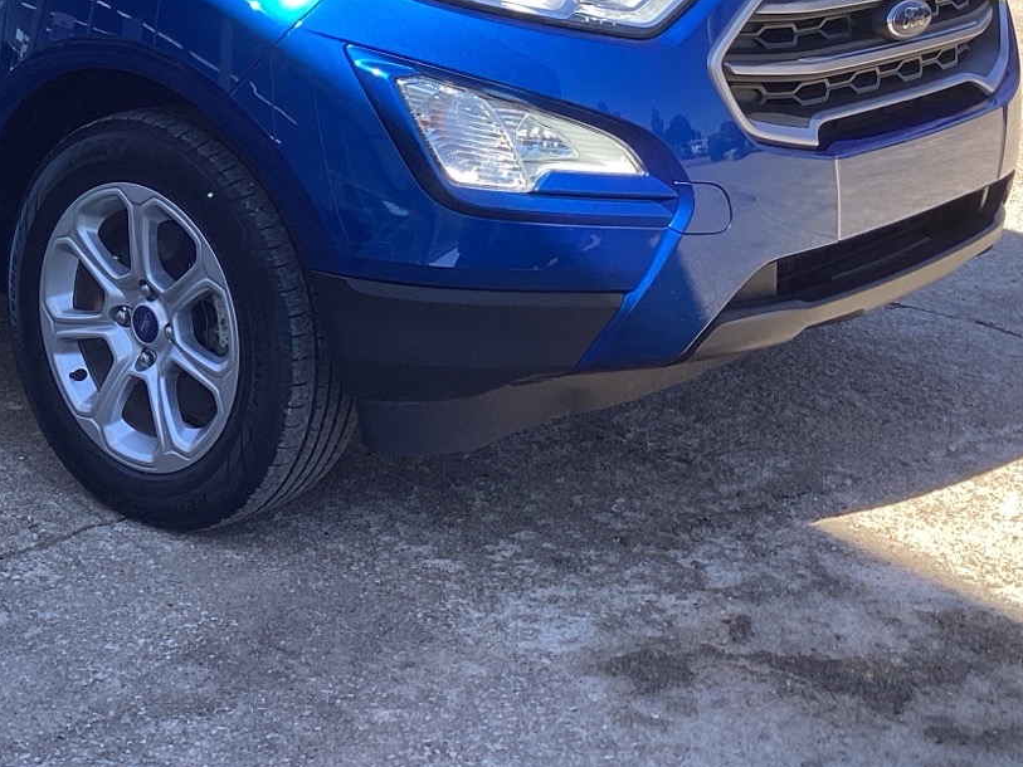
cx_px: 258
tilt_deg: -10.0
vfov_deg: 23.4
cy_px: 69
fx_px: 1803
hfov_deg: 31.1
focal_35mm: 61
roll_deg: +1.3
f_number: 2.4
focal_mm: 3.3
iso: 25
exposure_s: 1/604
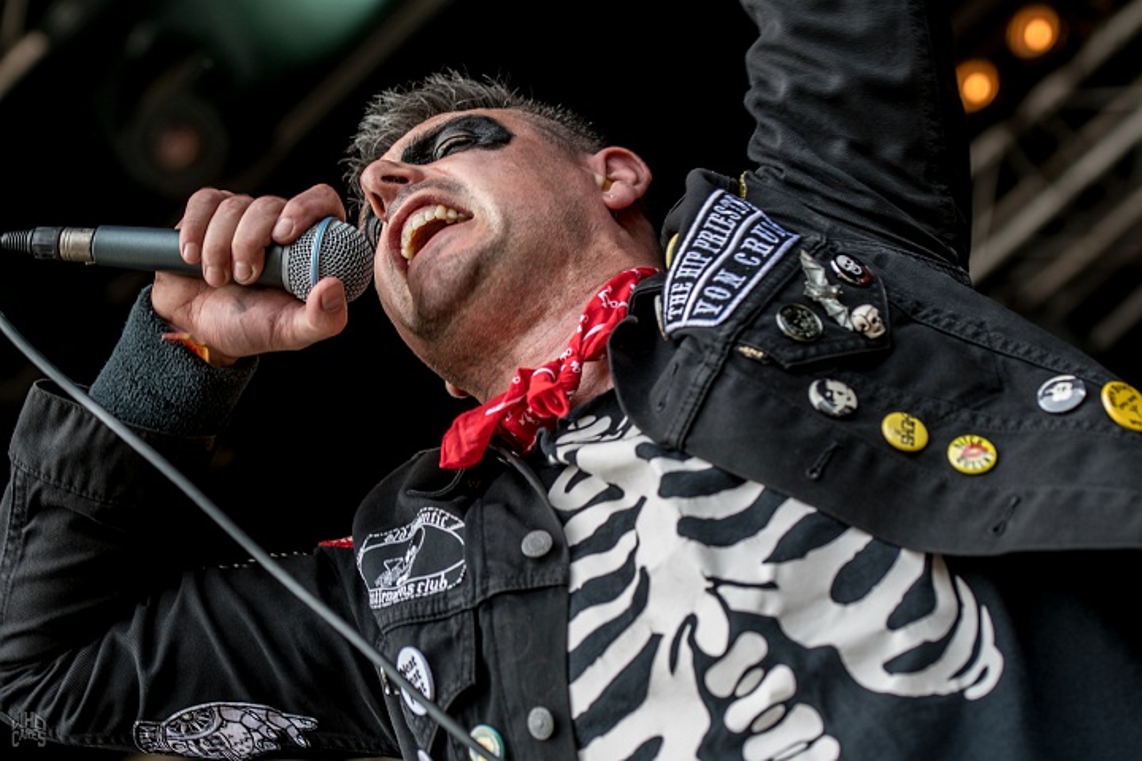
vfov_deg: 13.0
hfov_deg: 19.5
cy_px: 380
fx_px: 3331
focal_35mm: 105
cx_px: 571
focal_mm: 70
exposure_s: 1/160
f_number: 4
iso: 64
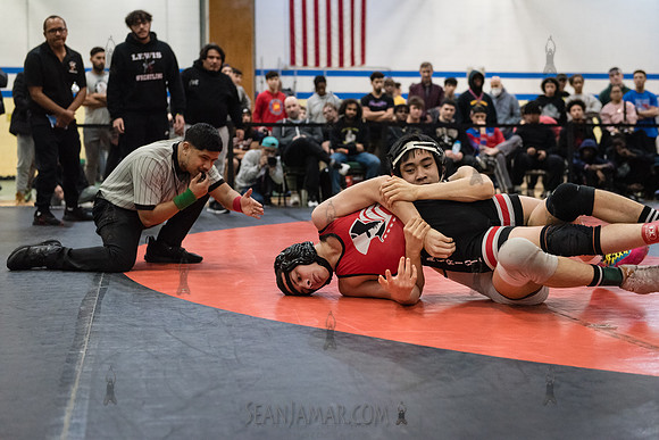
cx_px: 330
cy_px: 220
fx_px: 1062
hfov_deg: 34.5
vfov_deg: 23.4
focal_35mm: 58
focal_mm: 58
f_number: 3.2
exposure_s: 1/500
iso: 8000
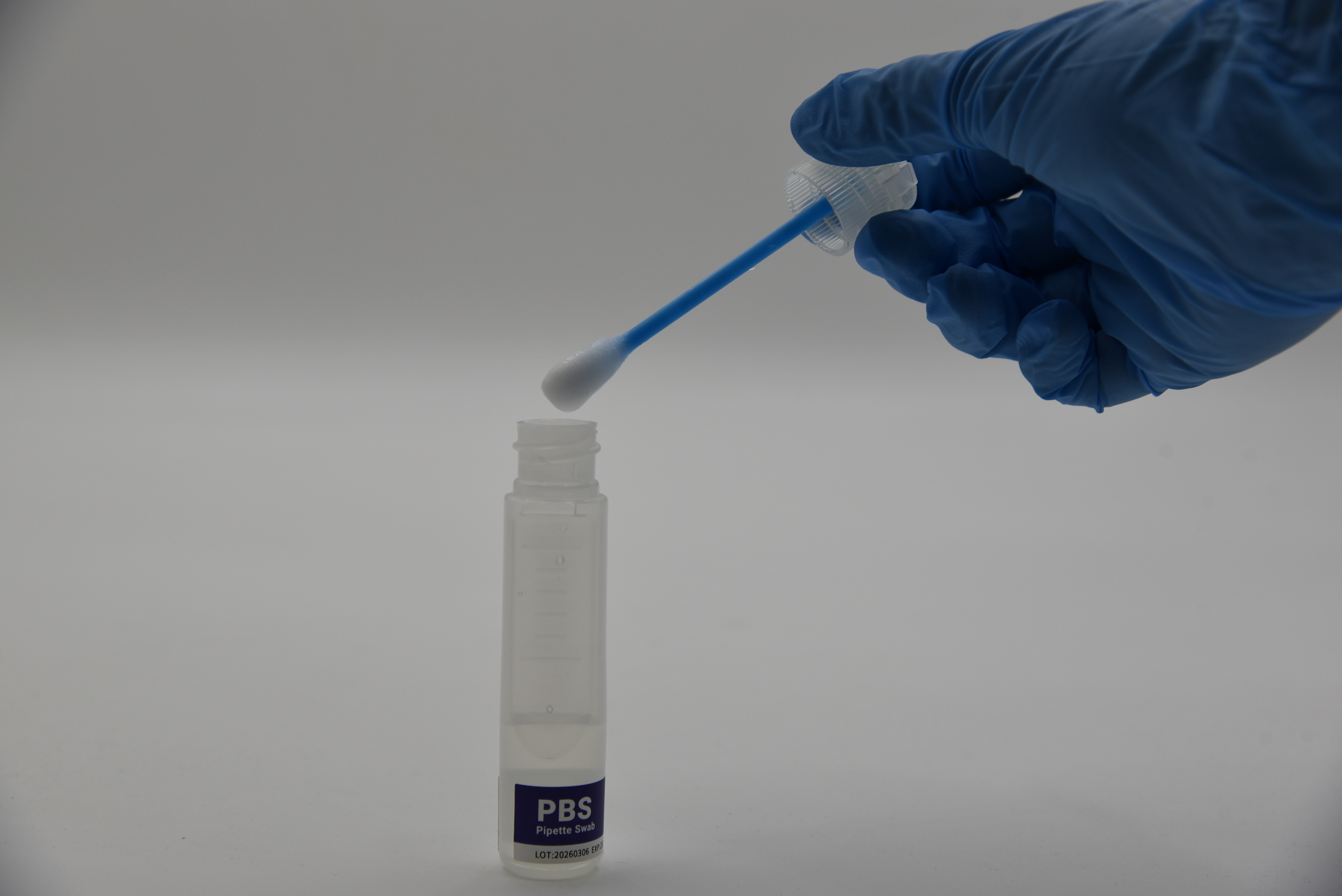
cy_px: 448
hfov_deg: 30.5
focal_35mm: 66
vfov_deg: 20.6
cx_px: 671
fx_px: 2461
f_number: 6.3
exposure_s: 1/160
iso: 400
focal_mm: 66
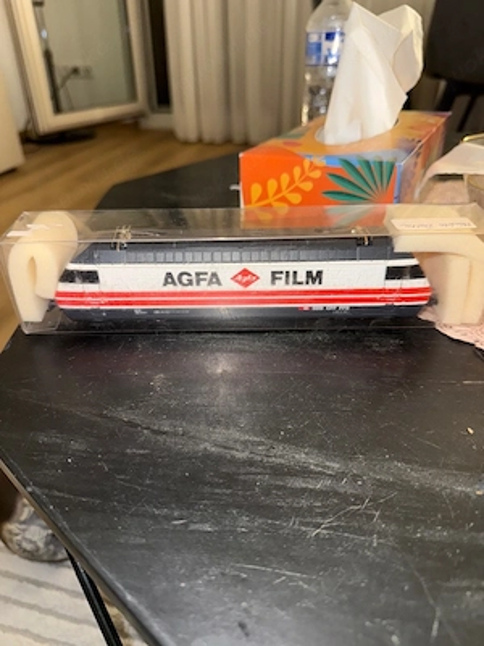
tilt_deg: -32.4
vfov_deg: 71.6
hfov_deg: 56.8
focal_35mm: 24
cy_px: 323
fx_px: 447
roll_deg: +0.2
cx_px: 242
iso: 50
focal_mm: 6.76
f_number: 1.78
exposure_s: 1/7
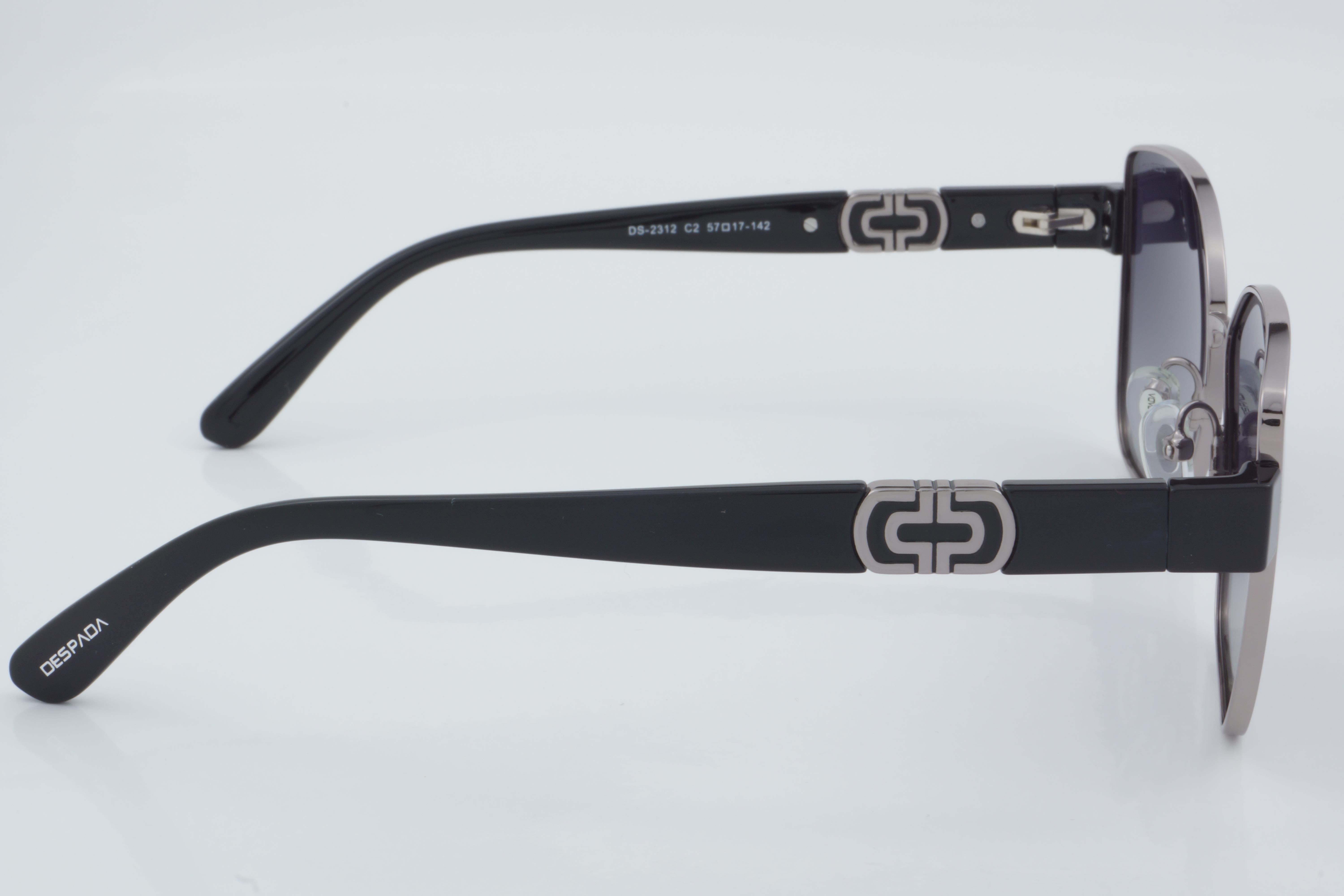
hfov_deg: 29.9
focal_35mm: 68
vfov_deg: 20.2
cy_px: 448
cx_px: 672
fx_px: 2520
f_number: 32
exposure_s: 1/4
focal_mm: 45
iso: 100
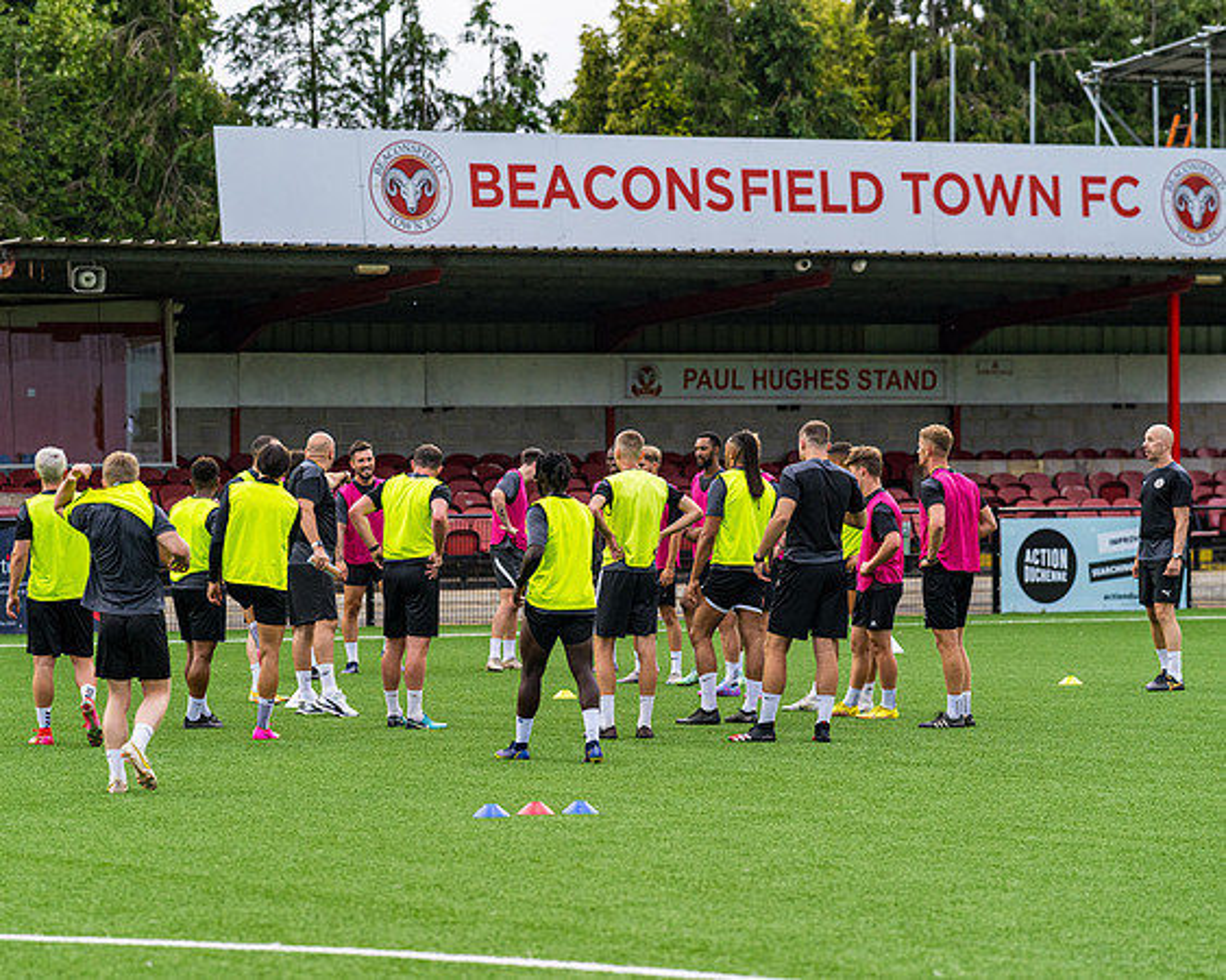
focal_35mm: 152
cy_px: 490
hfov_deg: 12.7
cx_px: 536
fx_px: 5515
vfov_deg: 10.2
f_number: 3.2
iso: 800
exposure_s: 1/1000
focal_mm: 135
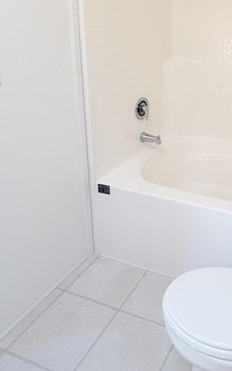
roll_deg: -3.7
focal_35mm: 30
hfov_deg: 37.4
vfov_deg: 60.6
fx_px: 304
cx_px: 231
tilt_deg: -11.9
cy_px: 110
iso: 64
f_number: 2.2
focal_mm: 2.22
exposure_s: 1/120
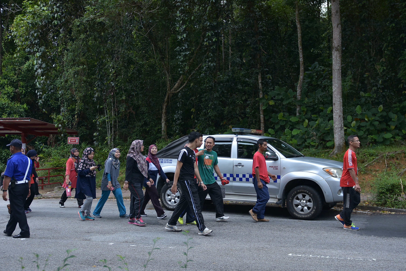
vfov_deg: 36.9
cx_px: 203
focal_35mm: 36
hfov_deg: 53.1
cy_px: 136
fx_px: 406
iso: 160
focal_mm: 24
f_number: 2.8
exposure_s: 1/500
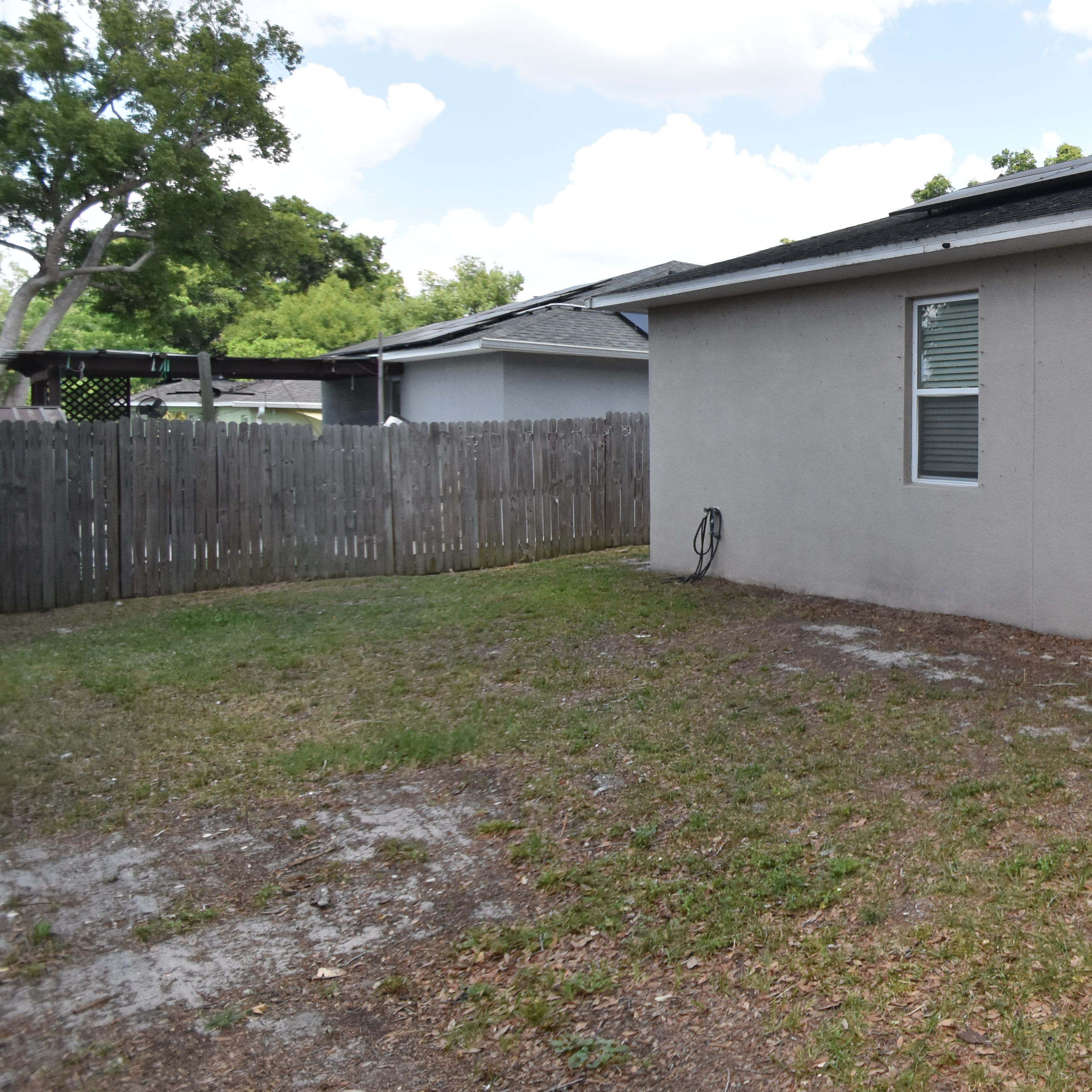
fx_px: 999
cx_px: 1062
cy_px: 448
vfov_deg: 56.9
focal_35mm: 28
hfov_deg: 48.4
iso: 800
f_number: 3.5
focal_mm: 10
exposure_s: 1/4000
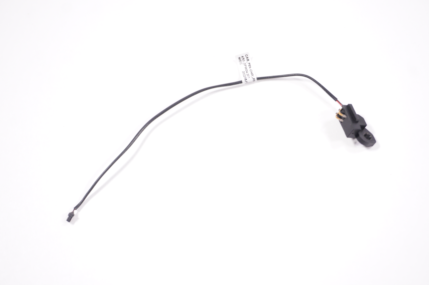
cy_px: 142
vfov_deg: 23.1
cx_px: 214
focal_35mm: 58
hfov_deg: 34.2
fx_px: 697
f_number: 5.6
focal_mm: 39
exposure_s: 1/160
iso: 1000
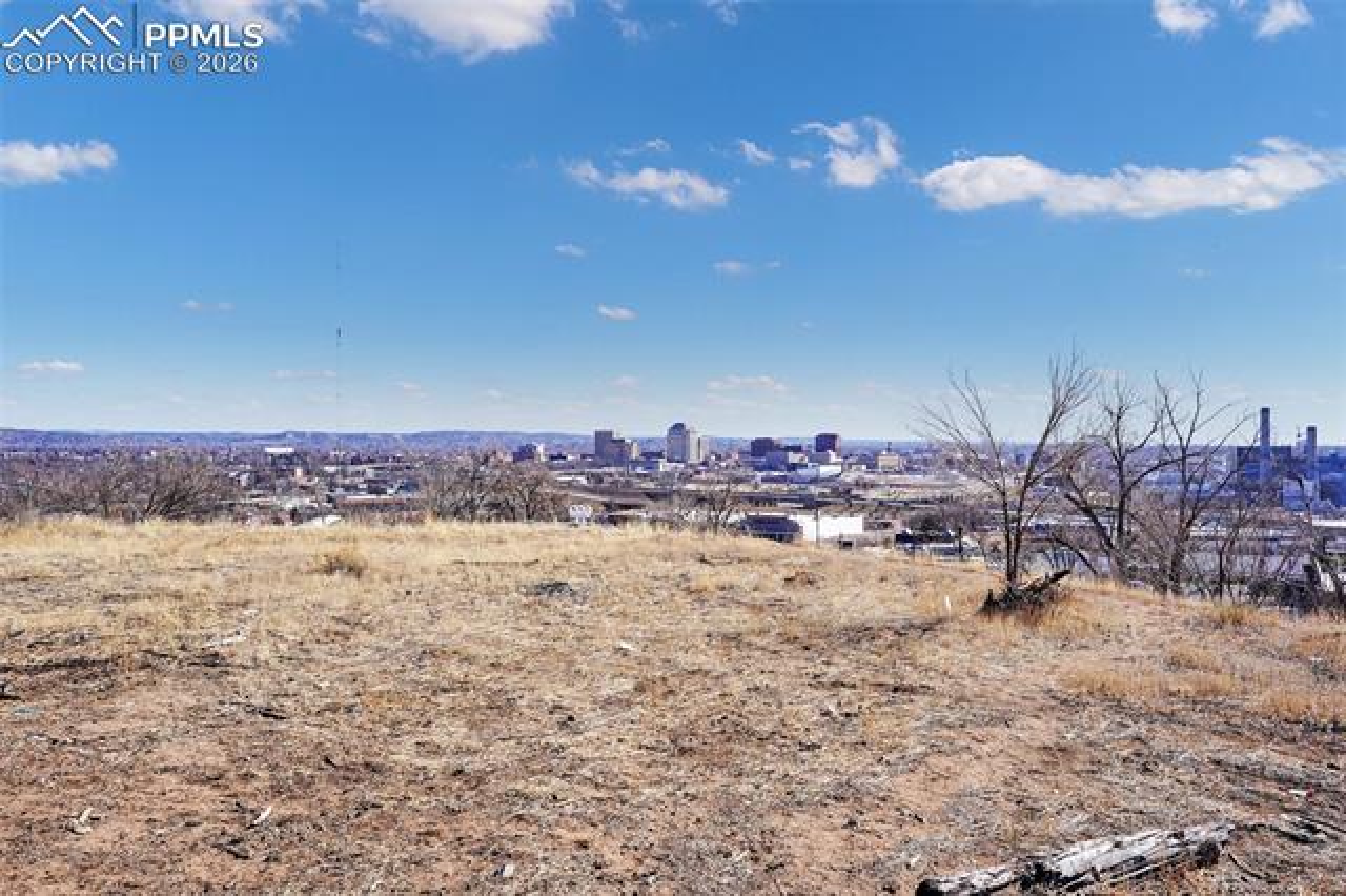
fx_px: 1046
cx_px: 673
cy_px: 448
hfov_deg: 65.5
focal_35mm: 28
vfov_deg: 46.4
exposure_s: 1/125
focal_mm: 28
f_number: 11
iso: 100
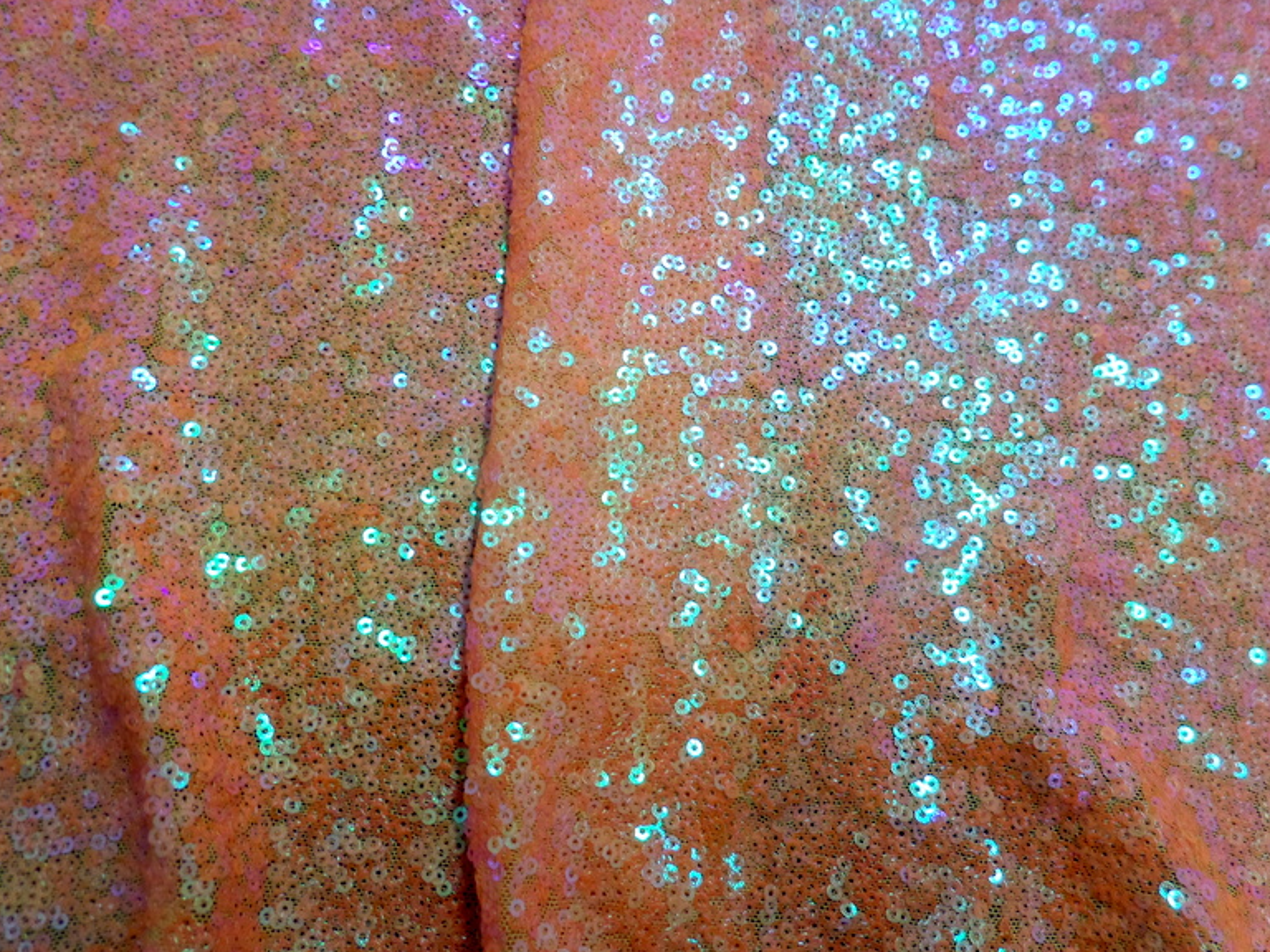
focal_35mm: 25
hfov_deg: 69.4
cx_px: 648
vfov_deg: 54.9
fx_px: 917
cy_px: 471
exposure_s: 1/30
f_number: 3.2
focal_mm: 4
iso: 160
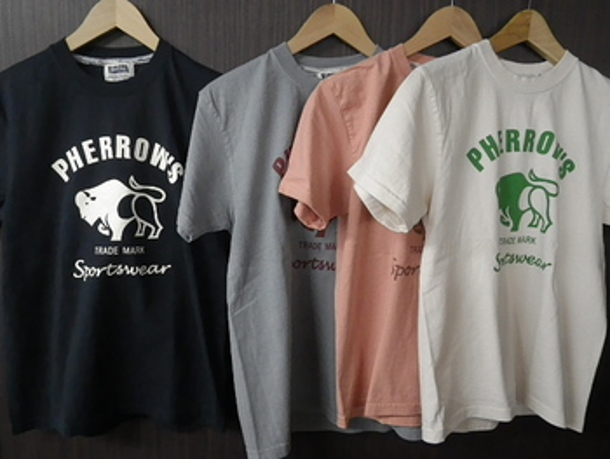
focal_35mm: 28
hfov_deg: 63.4
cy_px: 230
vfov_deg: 49.8
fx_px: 494
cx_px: 305
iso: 640
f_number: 3.5
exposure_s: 1/50
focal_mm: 5
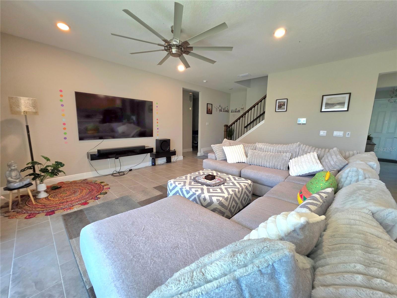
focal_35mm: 13
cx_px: 198
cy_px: 149
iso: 200
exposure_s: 1/120
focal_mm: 2.2
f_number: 1.9
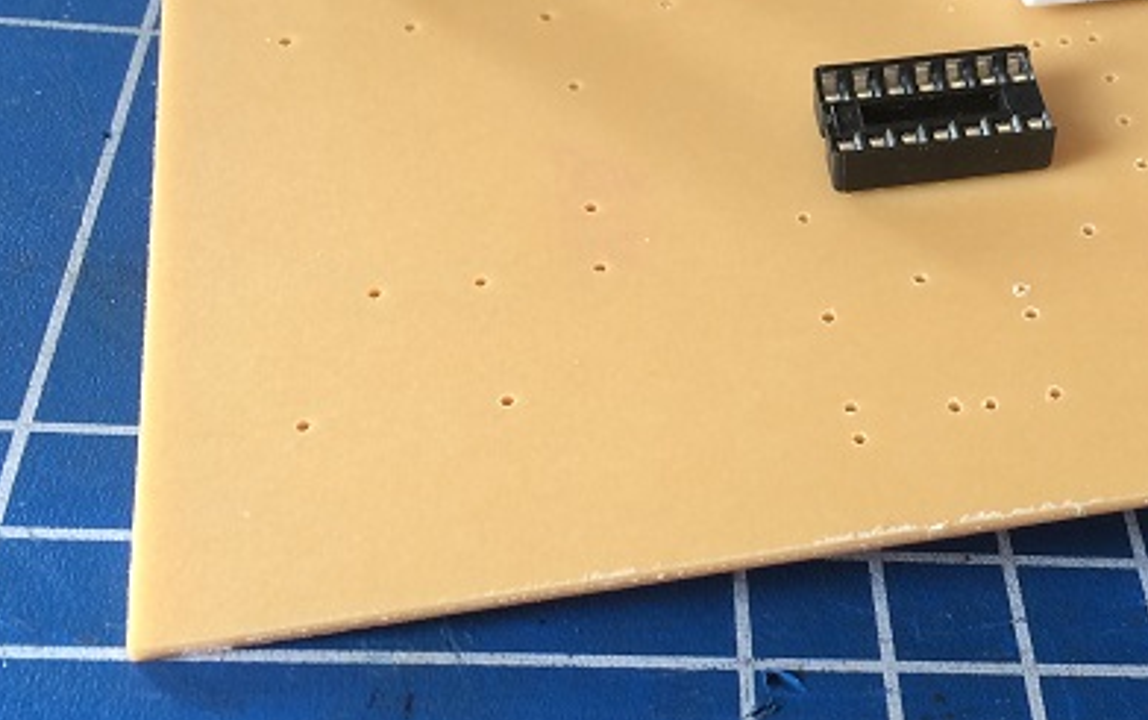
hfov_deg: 30.8
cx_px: 907
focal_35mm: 65
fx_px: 2035
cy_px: 191
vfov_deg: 19.9
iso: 40
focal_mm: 4.12
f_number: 2.2
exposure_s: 1/40
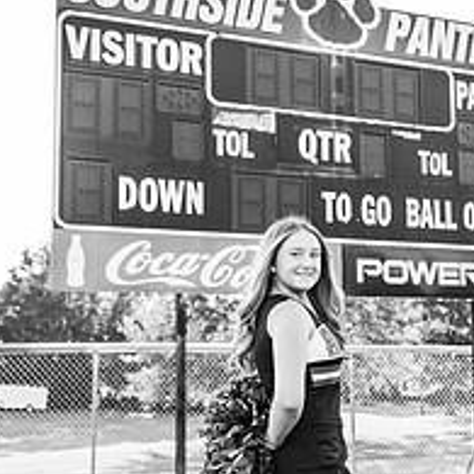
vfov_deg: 35.8
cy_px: 304
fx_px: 728
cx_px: 350
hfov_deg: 35.3
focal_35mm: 47
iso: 200
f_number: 2.8
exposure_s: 1/500
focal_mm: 24
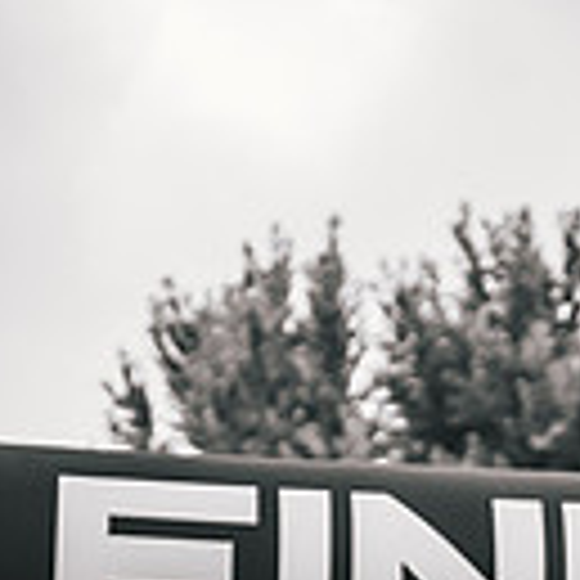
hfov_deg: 8.3
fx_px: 3772
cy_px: 785
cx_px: 1259
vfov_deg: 8.6
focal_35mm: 199
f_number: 2
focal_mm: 52
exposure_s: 1/3200
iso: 200
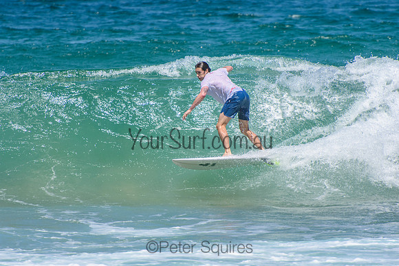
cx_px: 200
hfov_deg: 3.4
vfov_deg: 2.3
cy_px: 133
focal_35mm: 600
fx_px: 6651
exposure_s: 1/2000
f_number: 5.6
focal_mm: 400
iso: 320
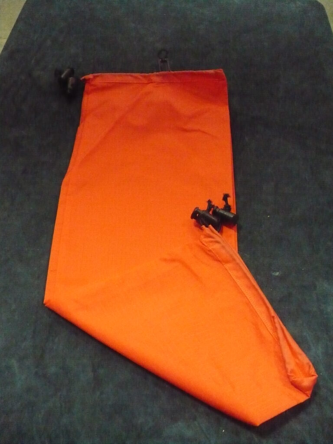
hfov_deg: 38.7
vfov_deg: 50.1
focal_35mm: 37
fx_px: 475
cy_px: 222
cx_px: 166
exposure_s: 1/50
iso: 1250
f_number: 2.8
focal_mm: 6.1
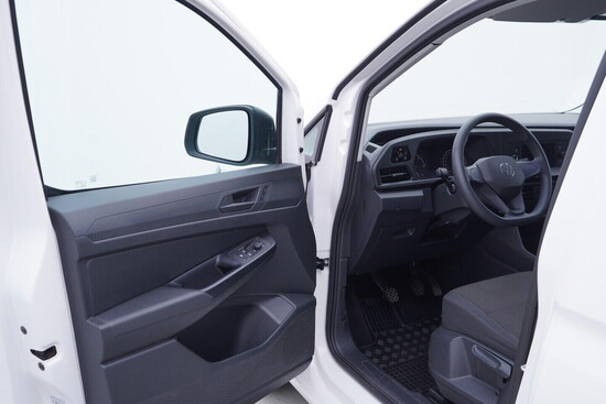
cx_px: 303
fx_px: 606
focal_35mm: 36
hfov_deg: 53.1
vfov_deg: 36.9
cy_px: 202
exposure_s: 1/50
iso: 125
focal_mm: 24
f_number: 3.2
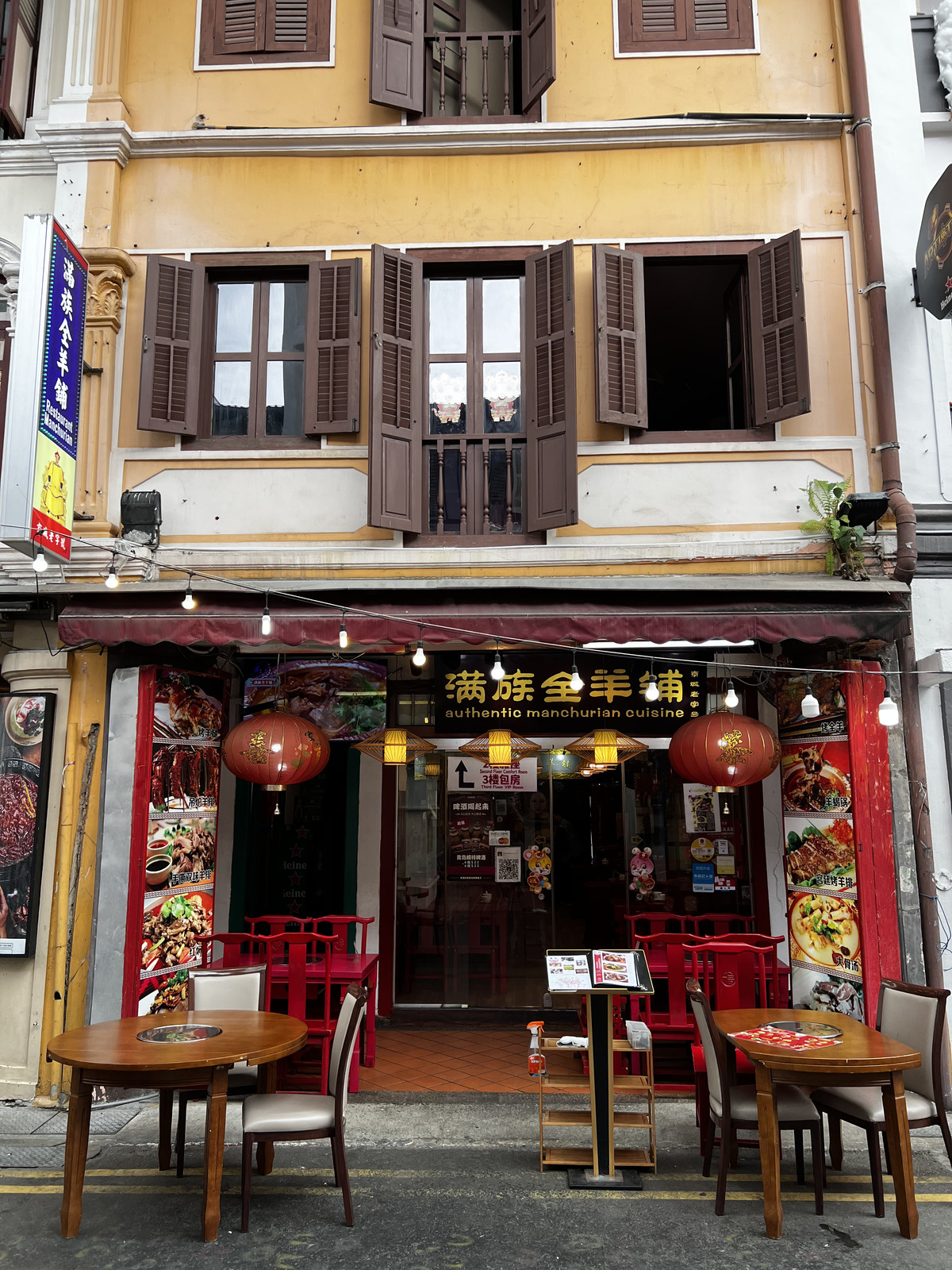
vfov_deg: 67.3
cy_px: 635
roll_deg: +0.2
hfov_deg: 53.1
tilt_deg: +9.0
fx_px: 953
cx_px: 476
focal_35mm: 26
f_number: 1.5
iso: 50
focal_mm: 5.7
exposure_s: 1/433
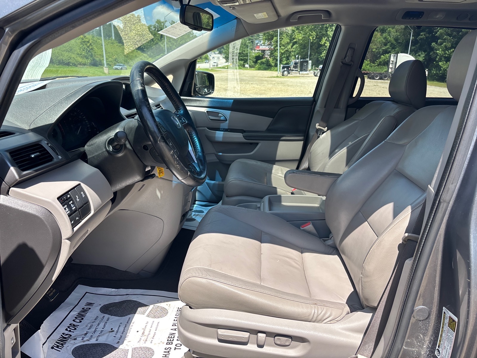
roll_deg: -0.7
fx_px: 358
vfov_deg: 53.1
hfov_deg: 67.3
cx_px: 238
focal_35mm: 26
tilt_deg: -16.8
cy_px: 179
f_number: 1.6
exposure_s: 1/533
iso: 50
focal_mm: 5.96
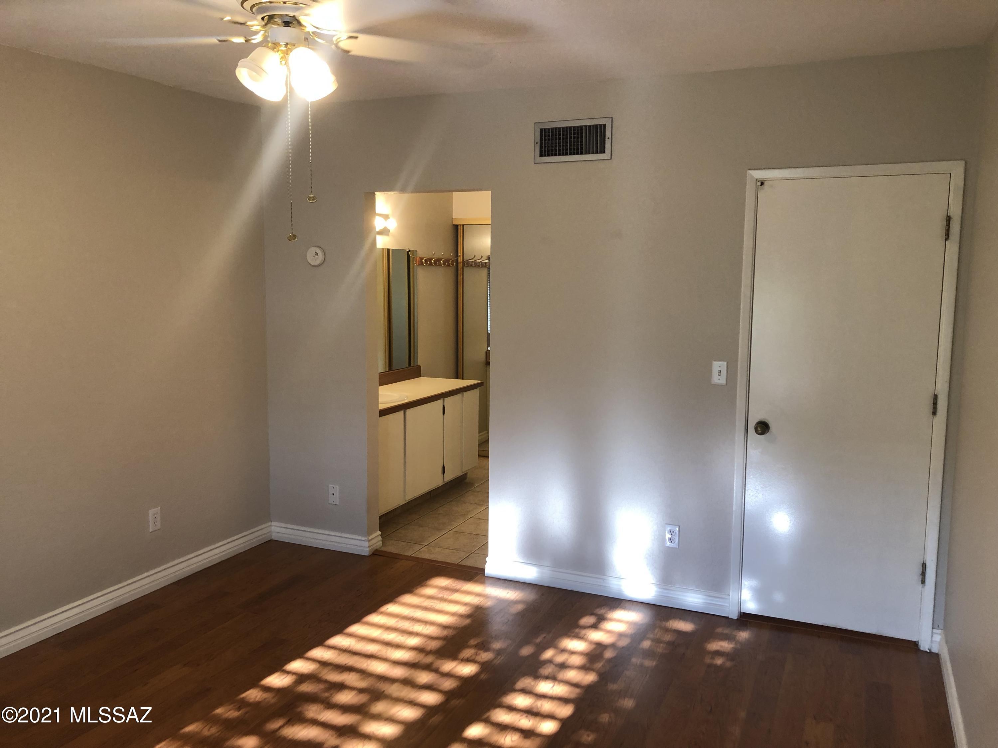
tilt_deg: -6.9
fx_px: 807
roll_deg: -0.2
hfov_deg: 63.4
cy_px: 374
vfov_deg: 49.7
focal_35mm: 28
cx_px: 499
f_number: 1.8
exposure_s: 1/30
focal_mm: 3.99
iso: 32
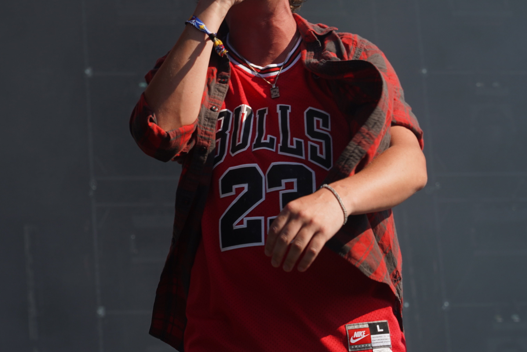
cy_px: 206
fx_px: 3016
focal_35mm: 206
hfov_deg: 10.0
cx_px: 201
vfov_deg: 6.7
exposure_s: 1/400
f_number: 7.1
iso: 100
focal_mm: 105
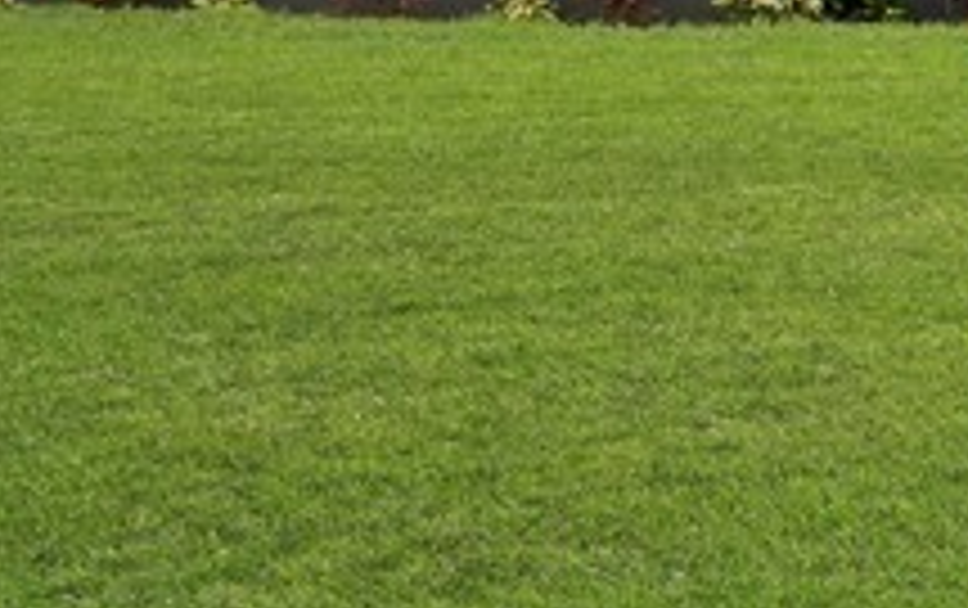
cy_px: -313
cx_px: 1677
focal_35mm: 154
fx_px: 4068
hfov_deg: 12.5
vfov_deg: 8.4
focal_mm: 20
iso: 100
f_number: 7.1
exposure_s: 1/200
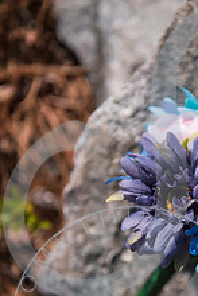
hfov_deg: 13.8
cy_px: 229
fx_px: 807
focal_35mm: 98
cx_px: 195
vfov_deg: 20.6
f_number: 2.8
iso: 100
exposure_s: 1/4000
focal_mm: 48
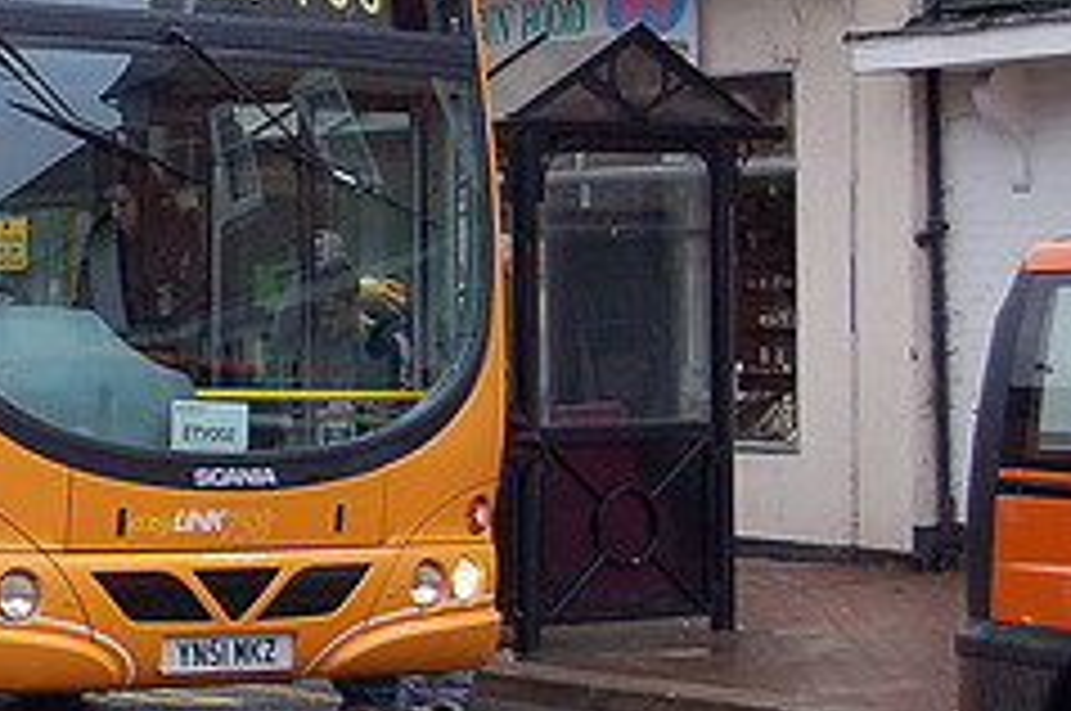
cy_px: 214
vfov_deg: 11.7
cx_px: -212
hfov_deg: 16.8
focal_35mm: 117
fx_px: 3476
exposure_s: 1/500
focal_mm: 32
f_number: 4.5
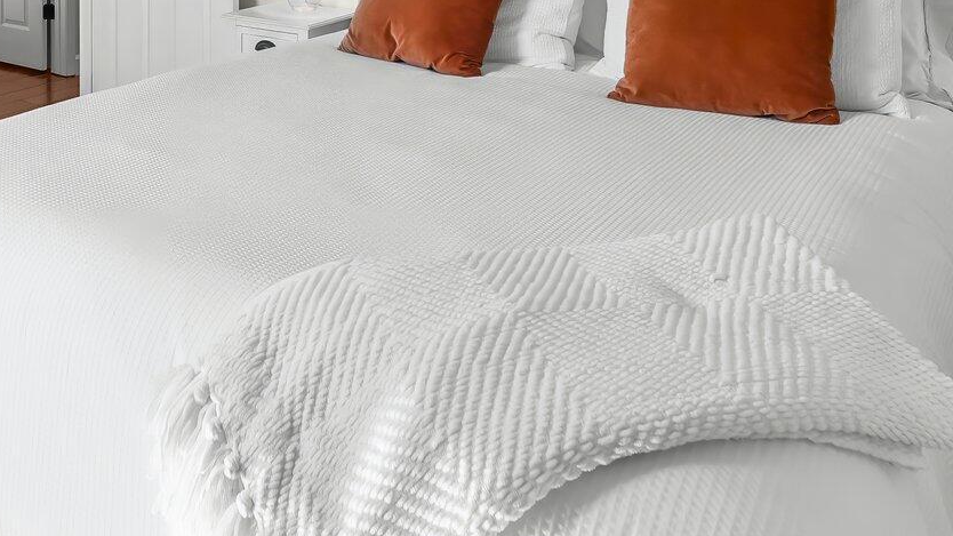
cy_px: -155
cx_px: 167
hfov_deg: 51.2
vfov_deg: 27.6
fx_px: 910
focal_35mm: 36
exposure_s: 1/13
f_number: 8
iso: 400
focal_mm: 14
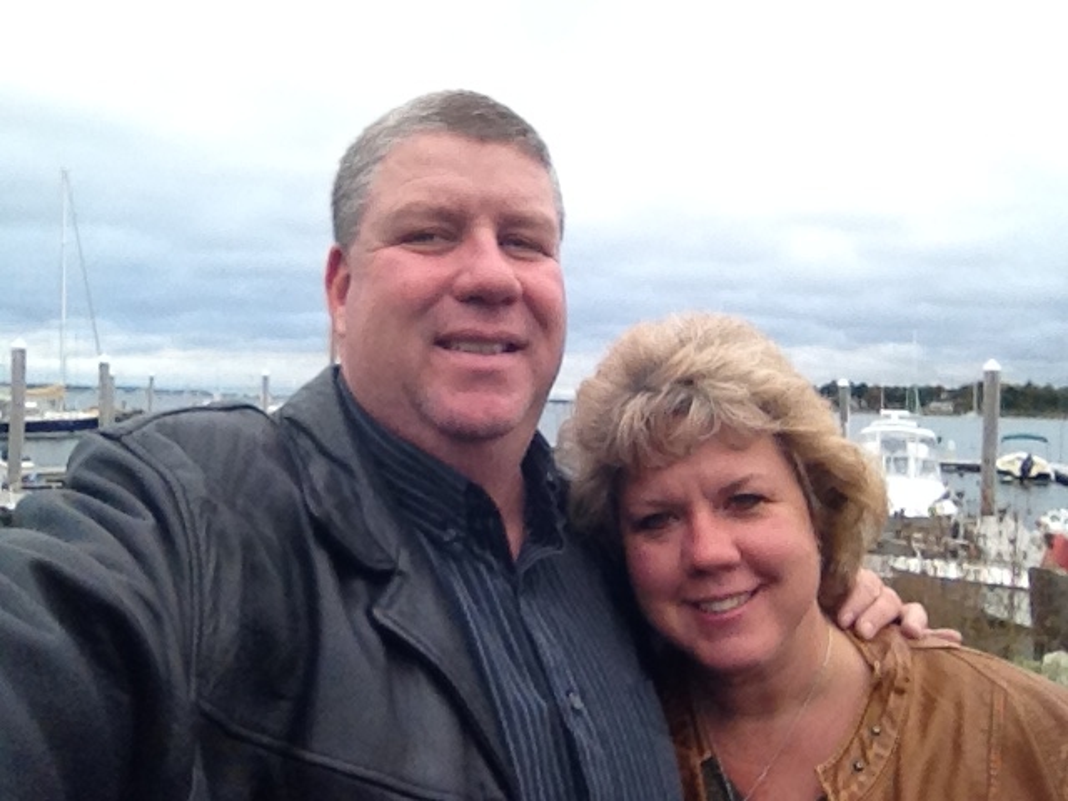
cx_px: 534
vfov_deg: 40.7
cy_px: 400
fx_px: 1080
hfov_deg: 52.6
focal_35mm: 35
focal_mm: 1.85
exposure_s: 1/354
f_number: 2.4
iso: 125
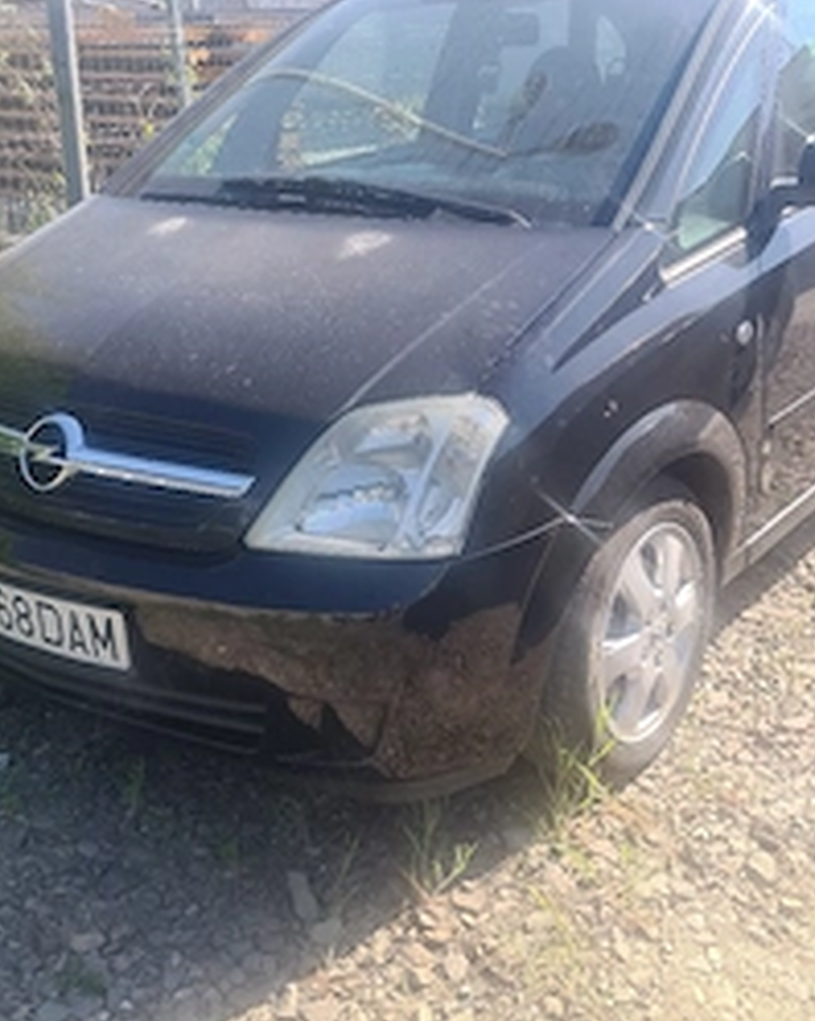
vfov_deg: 44.8
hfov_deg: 36.3
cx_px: 482
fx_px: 1238
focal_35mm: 41
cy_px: 461
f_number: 1.8
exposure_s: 1/1000
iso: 50
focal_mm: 5.4
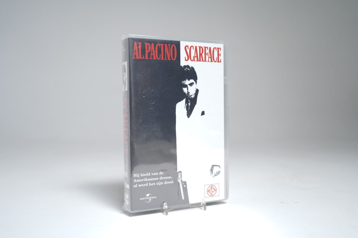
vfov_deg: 40.0
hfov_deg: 57.2
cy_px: 119
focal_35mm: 33
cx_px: 179
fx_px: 328
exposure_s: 1/5
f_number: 4.5
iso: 64
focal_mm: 33
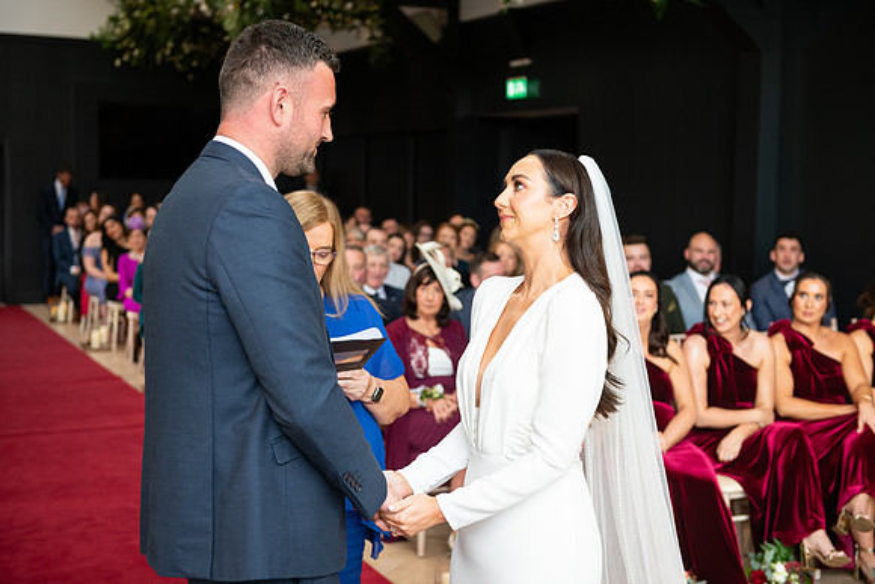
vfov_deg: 26.0
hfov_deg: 38.2
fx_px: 1264
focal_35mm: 52
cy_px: 292
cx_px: 438
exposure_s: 1/160
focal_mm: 52
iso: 640
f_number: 3.5
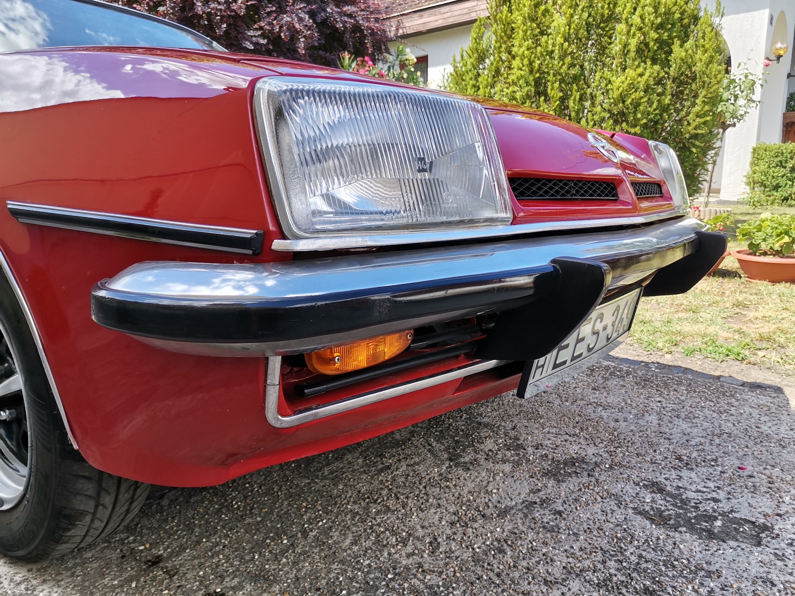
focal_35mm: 26
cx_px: 398
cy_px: 298
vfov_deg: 53.1
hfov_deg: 67.3
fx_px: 597
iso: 50
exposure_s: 1/570
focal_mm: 4.75
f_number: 1.8
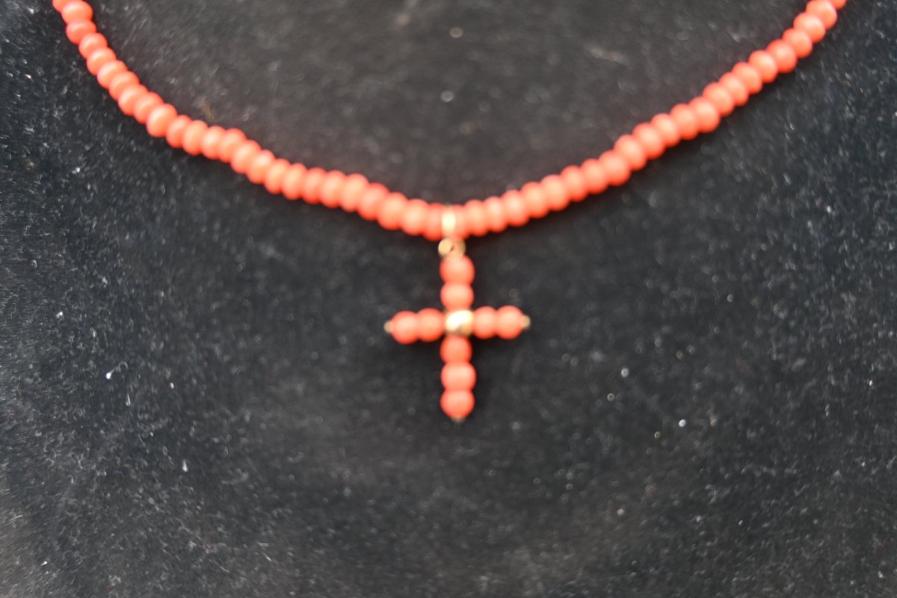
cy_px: 299
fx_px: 990
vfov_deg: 33.6
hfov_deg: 48.7
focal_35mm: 40
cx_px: 448
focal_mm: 26.5
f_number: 3.8
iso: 400
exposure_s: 1/160
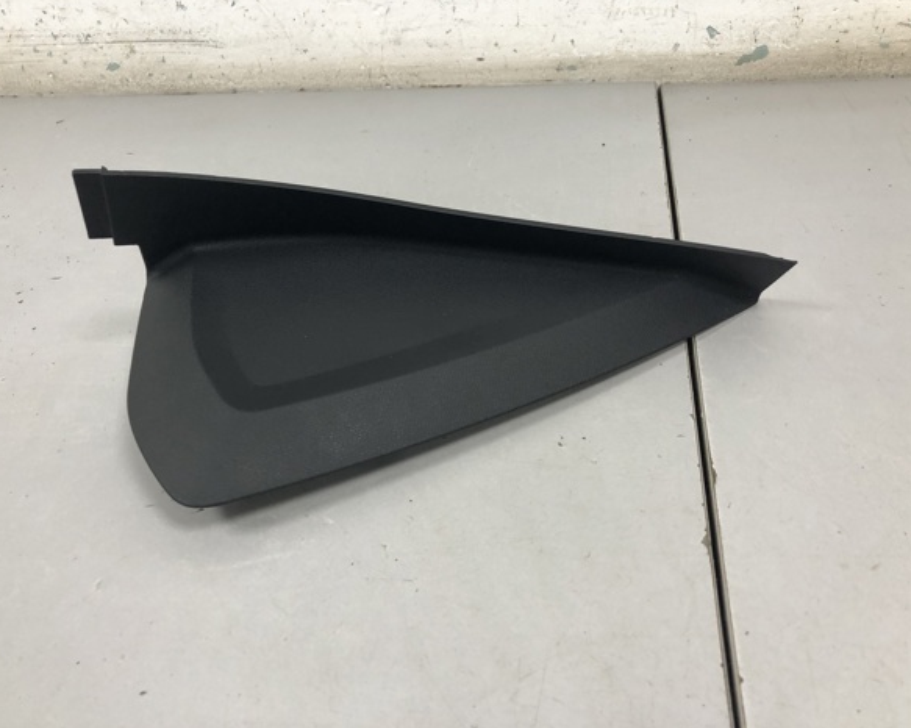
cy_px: 356
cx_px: 430
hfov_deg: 58.7
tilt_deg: -35.1
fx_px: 809
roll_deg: +6.8
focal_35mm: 30
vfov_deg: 48.5
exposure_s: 1/25
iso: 32
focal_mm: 4
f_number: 1.8
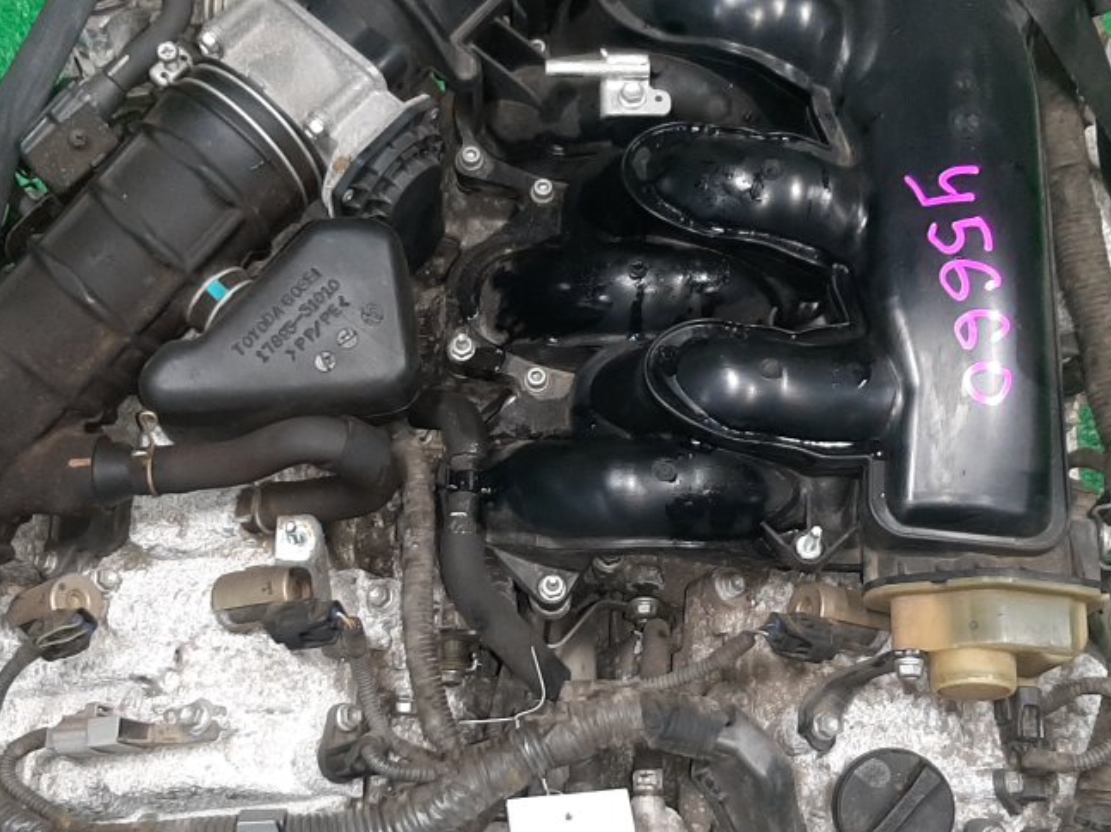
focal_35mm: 58
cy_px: 516
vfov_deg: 25.1
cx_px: 528
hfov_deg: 33.2
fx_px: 1861
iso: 131
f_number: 1.7
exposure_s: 1/50
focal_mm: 3.93
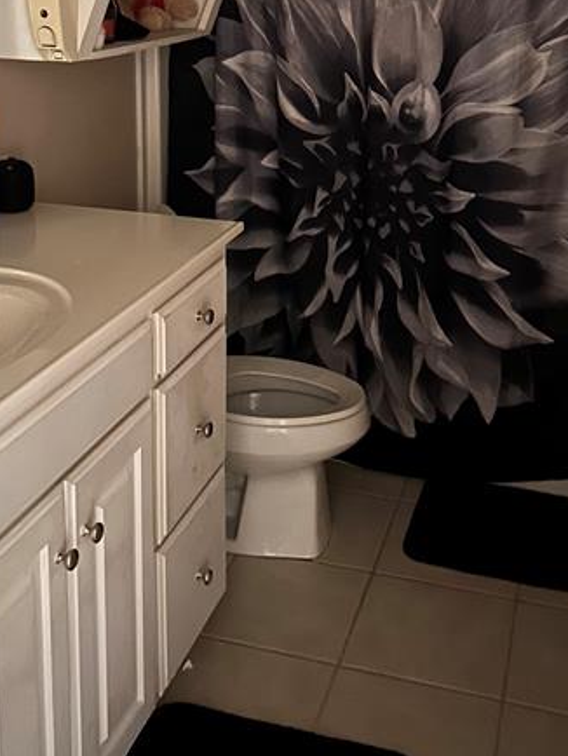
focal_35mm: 46
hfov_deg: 31.5
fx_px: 1005
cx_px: 289
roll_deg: -0.8
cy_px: 146
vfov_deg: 39.5
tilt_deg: -11.1
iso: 1600
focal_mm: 5.7
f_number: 1.5
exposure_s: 1/9
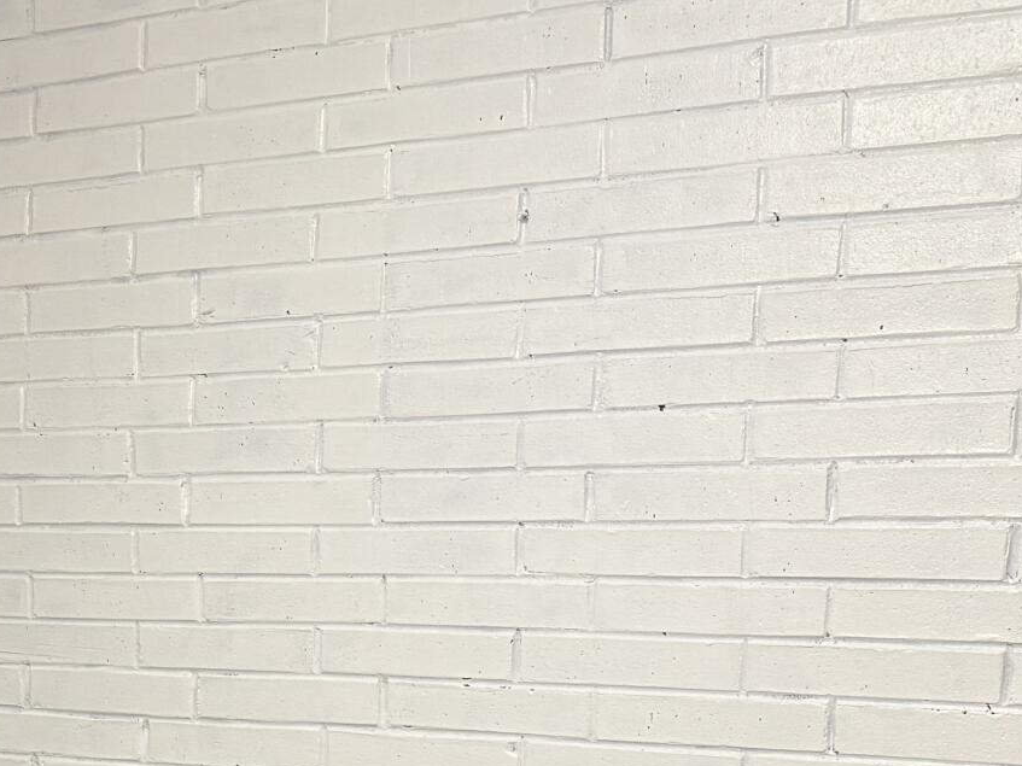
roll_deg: -0.8
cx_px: 116
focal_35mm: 85
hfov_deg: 22.5
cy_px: 855
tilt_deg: -7.9
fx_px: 2509
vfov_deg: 16.8
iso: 125
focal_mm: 6.76
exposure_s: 1/60
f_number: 1.78
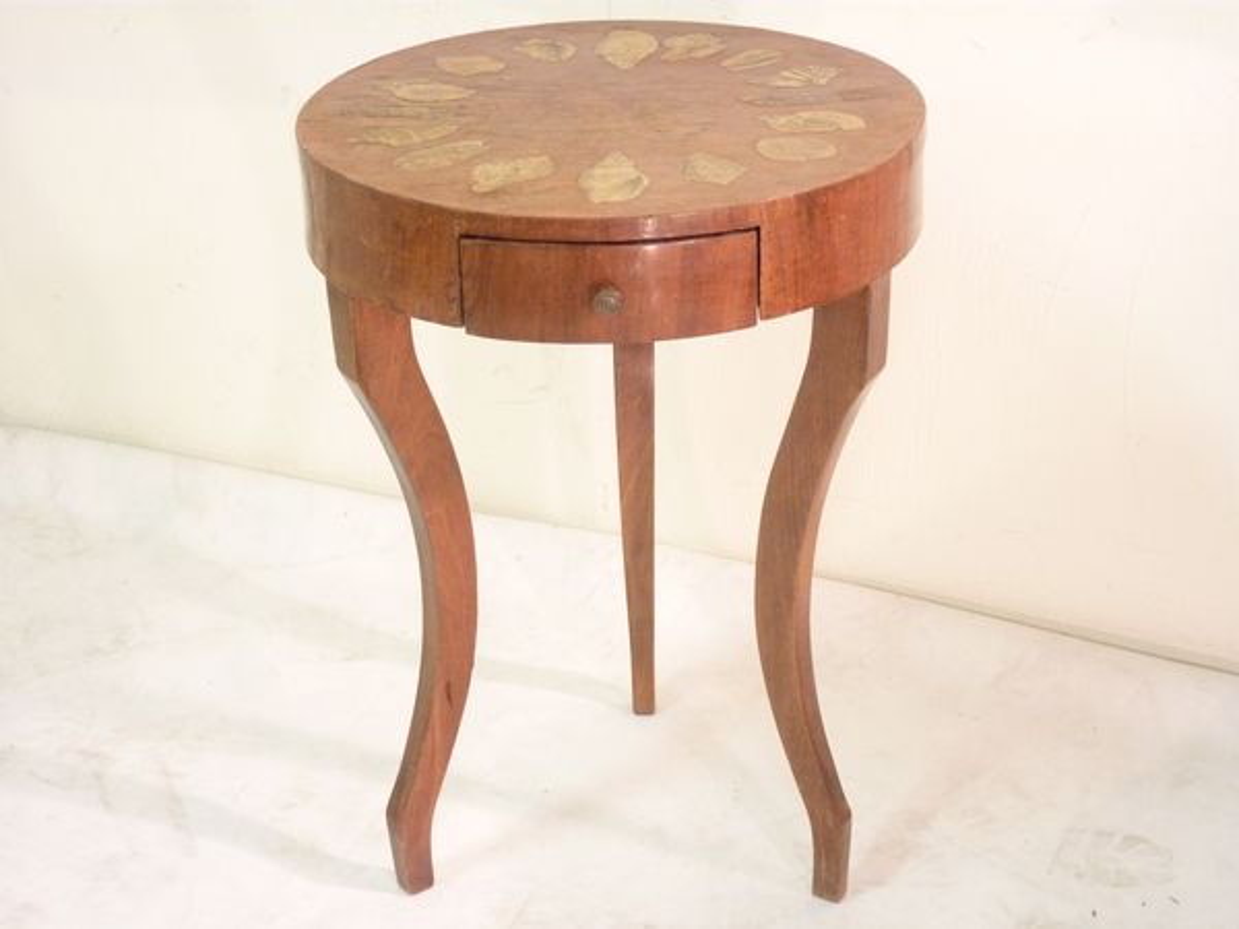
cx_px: 620
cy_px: 464
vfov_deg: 21.9
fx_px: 2398
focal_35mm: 67
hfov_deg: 29.0
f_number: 4.1
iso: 400
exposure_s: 1/8
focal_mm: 11
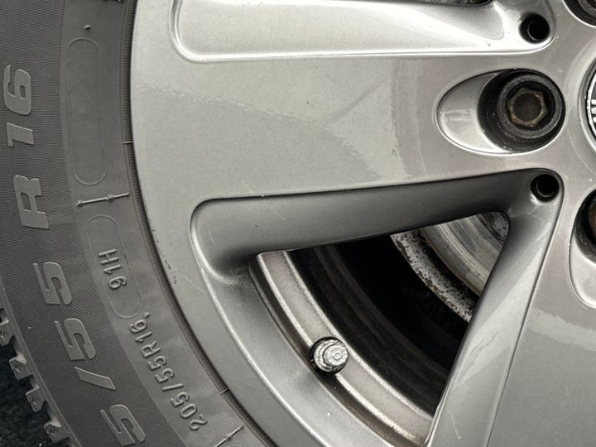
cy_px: 95
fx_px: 1102
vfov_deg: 22.6
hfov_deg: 27.4
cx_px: 675
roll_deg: -3.5
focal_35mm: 64
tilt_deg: -6.5
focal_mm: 6.86
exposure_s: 1/50
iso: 160
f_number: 1.78
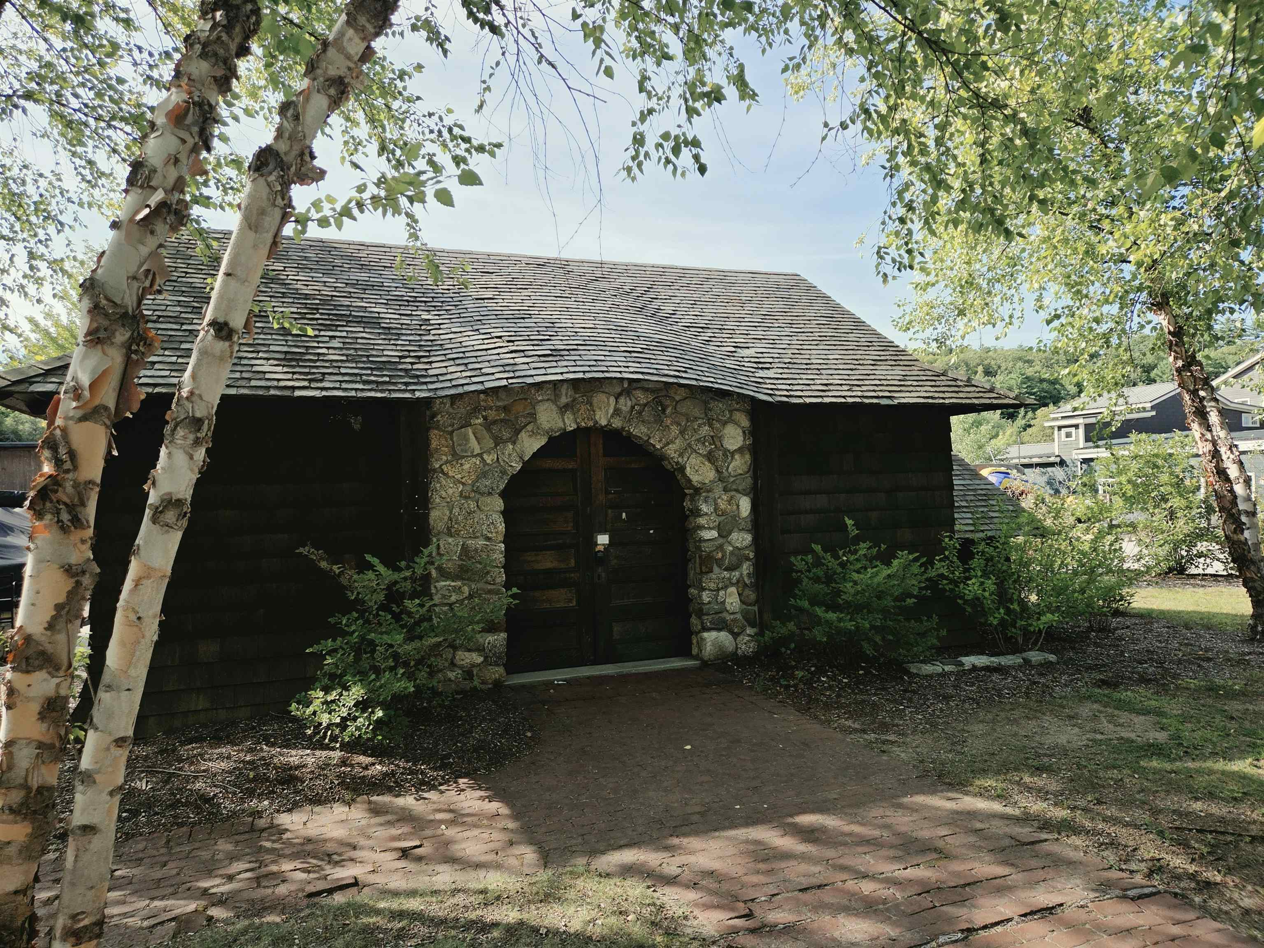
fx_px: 840
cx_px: 632
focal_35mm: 23
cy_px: 474
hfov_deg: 73.9
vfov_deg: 58.9
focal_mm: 5.4
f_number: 1.8
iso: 80
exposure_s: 1/3026
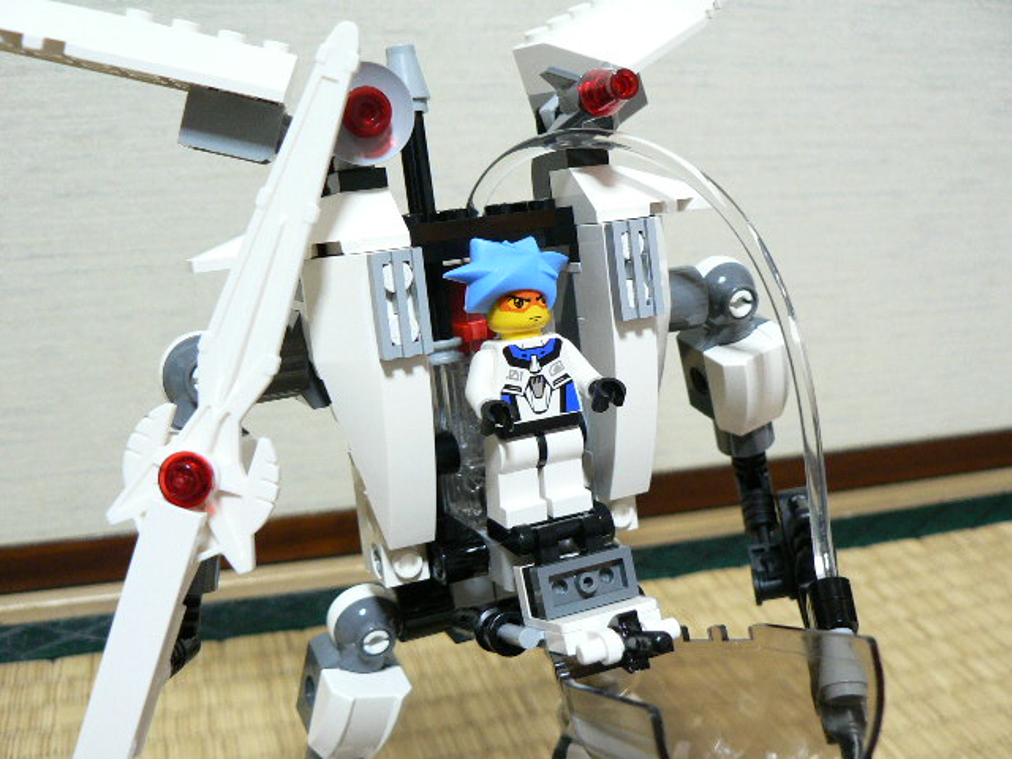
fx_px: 1052
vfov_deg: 39.7
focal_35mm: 36
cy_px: 380
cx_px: 506
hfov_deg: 51.4
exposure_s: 1/8
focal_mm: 6
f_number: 2.8
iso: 200
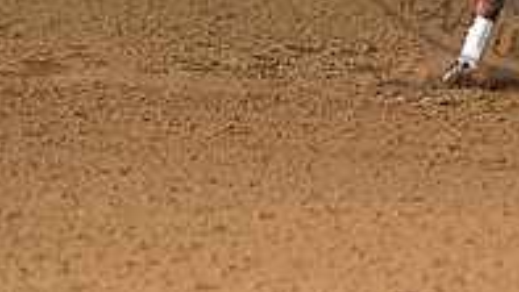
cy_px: -212
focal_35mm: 618
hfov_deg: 3.5
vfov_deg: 2.0
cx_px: 593
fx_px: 8508
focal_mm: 200
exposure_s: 1/200
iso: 2500
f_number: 4.5
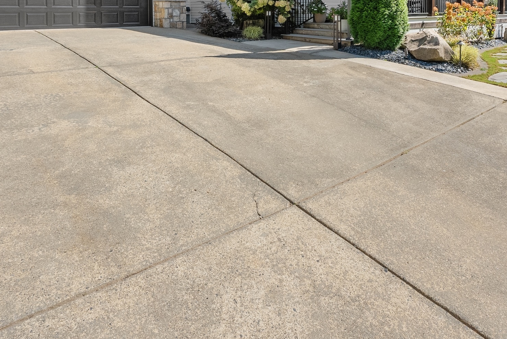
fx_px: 395
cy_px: 18
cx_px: 281
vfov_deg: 41.7
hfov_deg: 65.3
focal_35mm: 28
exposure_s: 1/250
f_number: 7.1
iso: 640
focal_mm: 14
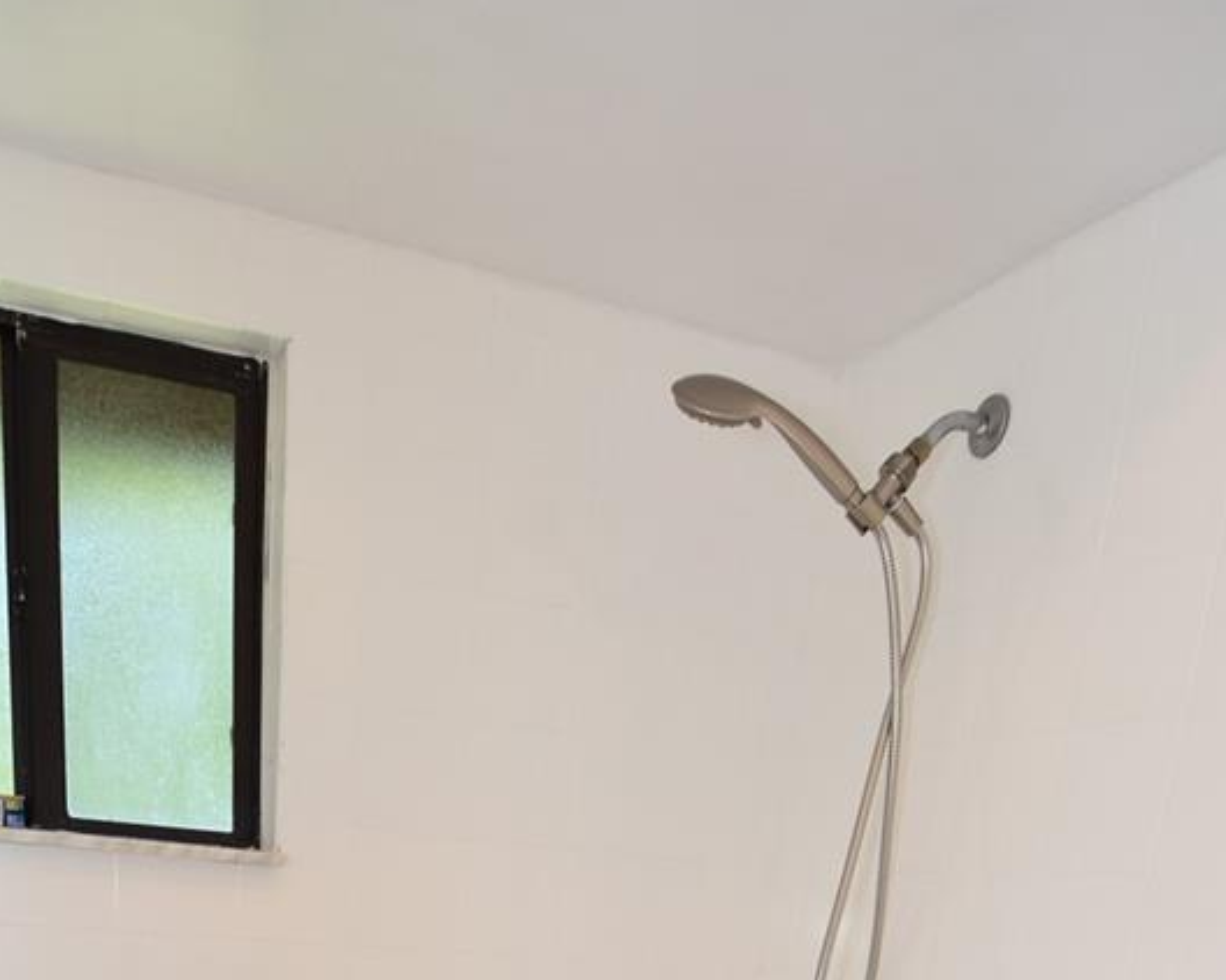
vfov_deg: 33.8
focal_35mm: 32
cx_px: 548
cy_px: 1261
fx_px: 1161
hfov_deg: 55.6
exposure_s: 1/60
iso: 220
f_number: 4
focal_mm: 10
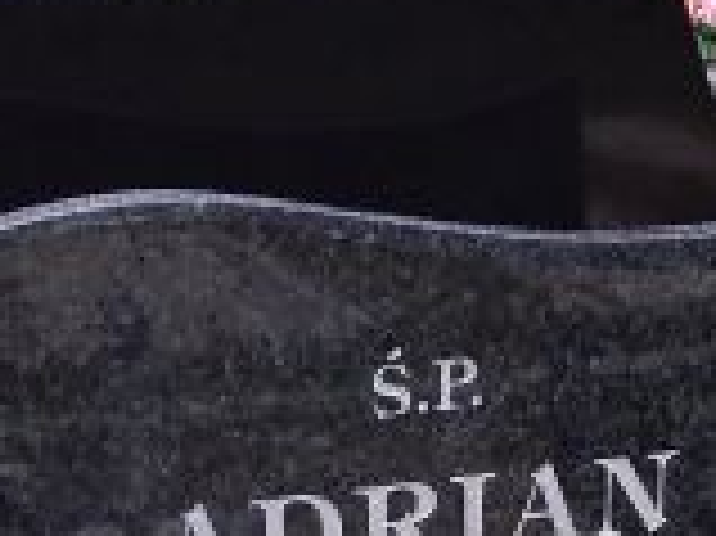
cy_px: 1086
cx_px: 252
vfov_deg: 11.7
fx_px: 2336
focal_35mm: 113
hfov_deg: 17.4
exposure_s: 1/100
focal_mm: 2.91
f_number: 1.9
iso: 64
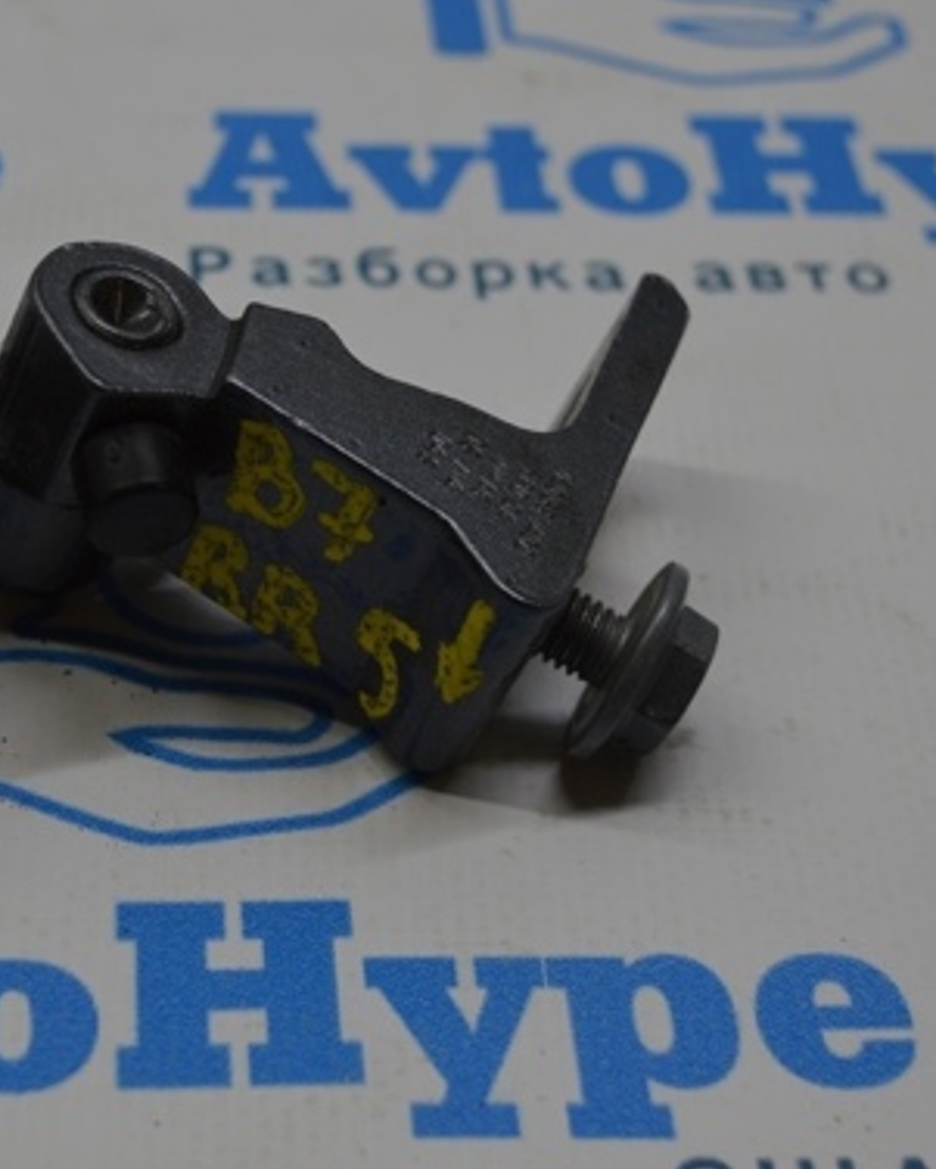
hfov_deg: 18.1
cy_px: 552
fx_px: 2901
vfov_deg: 22.8
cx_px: 152
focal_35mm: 84
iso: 180
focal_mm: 35
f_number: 5.6
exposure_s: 1/60
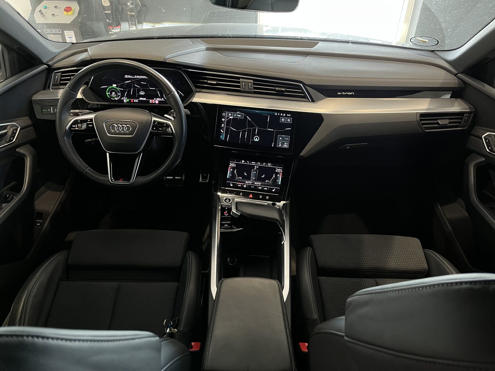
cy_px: 186
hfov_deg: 67.3
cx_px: 248
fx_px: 372
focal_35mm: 26
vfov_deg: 53.1
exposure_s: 1/60
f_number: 1.6
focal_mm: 5.1
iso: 200
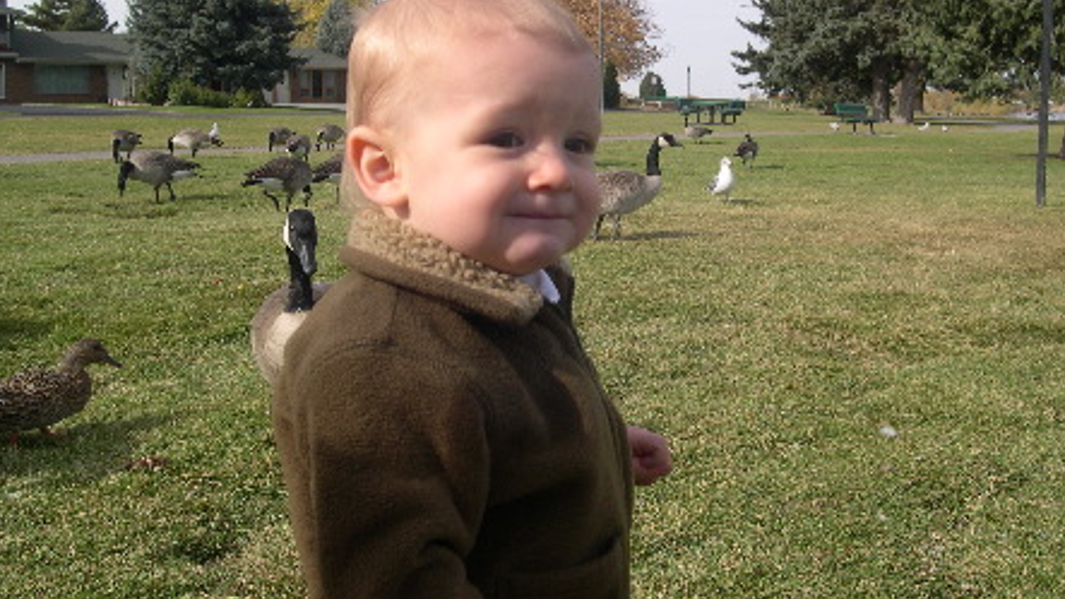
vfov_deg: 28.2
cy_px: 220
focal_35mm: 42
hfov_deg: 48.4
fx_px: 1186
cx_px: 534
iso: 100
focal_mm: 8
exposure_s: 1/144
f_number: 7.6
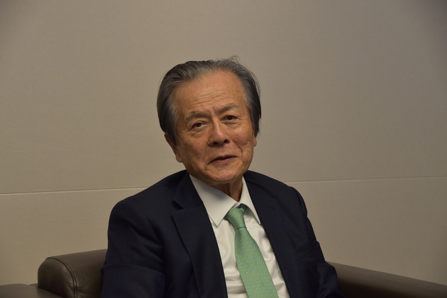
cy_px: 148
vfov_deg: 14.6
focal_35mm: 94
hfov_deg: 21.7
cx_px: 222
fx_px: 1167
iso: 500
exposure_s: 1/60
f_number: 4.8
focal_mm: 62
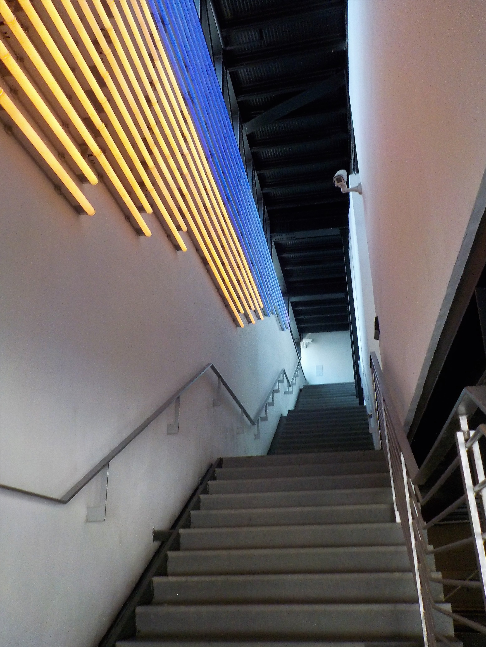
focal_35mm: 30
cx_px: 243
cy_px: 324
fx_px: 562
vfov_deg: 60.0
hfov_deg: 46.8
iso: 250
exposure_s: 1/30
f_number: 3.3
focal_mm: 4.1
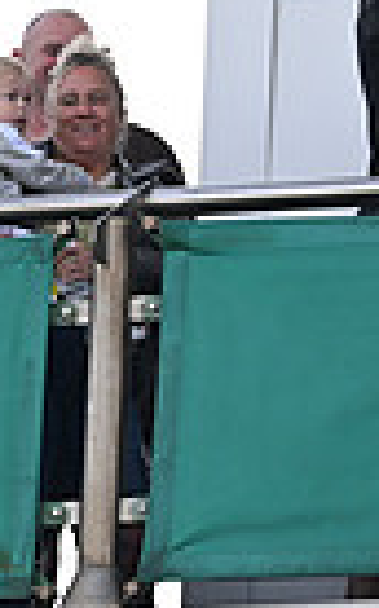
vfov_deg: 2.9
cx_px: 1163
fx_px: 12056
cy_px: 64
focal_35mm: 728
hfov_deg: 1.8
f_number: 5.6
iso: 800
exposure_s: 1/1250
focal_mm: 170
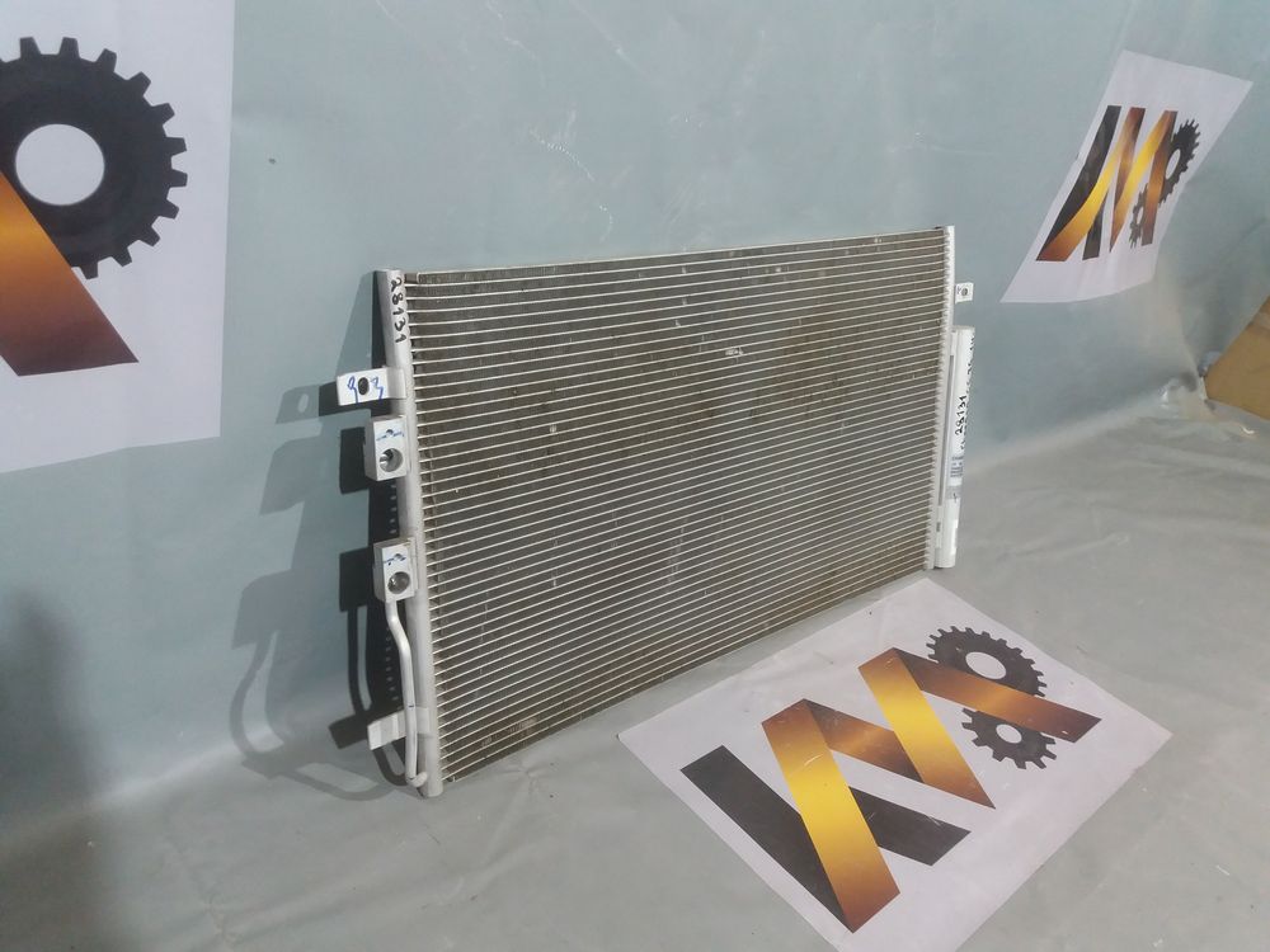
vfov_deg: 49.7
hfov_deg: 63.4
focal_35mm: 28
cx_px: 635
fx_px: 1027
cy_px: 476
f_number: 1.9
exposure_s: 1/17
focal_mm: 3.7
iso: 160
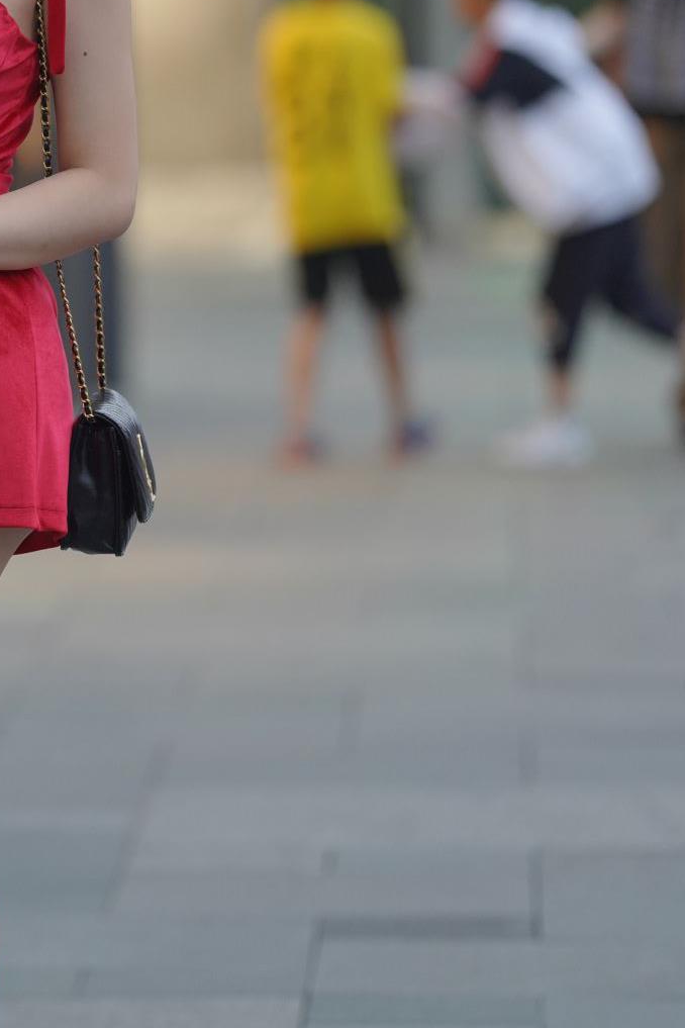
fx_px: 9361
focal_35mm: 328
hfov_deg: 4.2
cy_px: 263
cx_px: -114
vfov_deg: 6.3
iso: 640
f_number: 2
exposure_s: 1/500
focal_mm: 135
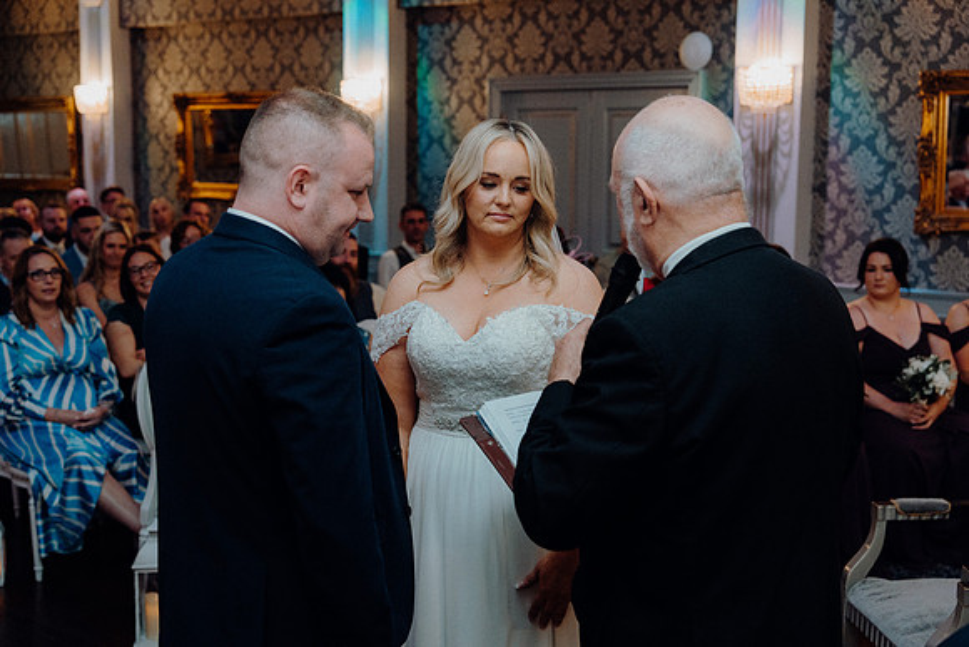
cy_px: 324
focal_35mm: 48
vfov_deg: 28.1
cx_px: 484
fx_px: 1292
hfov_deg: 41.1
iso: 2500
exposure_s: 1/160
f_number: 3.5
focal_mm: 48
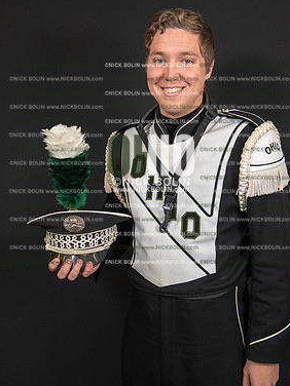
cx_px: 151
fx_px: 514
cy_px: 163
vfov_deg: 41.1
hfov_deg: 31.5
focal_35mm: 46
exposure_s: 1/400
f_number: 5.6
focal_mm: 40
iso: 2000
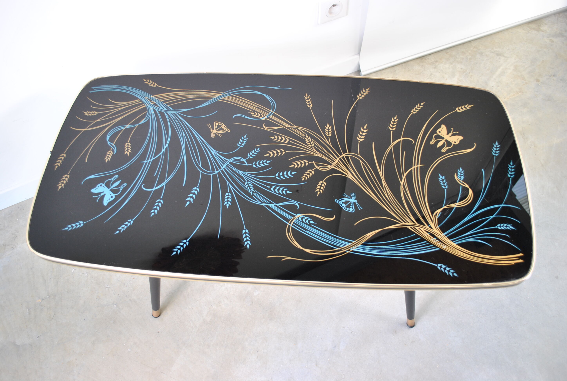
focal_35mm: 30
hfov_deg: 61.8
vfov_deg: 43.8
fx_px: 473
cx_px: 284
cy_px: 190
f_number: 4.5
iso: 200
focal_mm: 20
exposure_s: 1/40
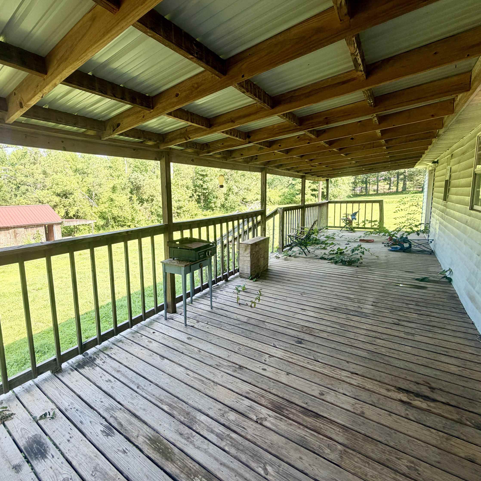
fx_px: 267
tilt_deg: -7.4
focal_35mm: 17
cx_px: 182
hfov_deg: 82.5
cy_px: 234
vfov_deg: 83.9
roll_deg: +2.7
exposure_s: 1/210
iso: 40
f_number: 2.2
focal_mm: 2.22
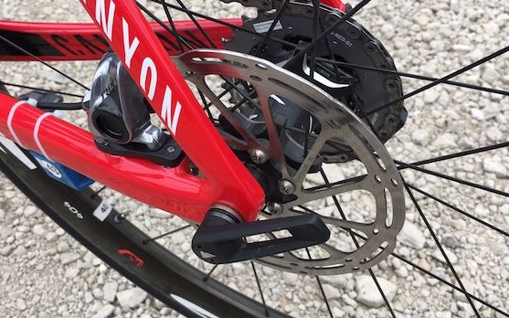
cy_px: 132
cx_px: 228
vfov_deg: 34.3
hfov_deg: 52.7
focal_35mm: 37
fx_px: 513
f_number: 2.2
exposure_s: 1/314
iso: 25
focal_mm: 4.15
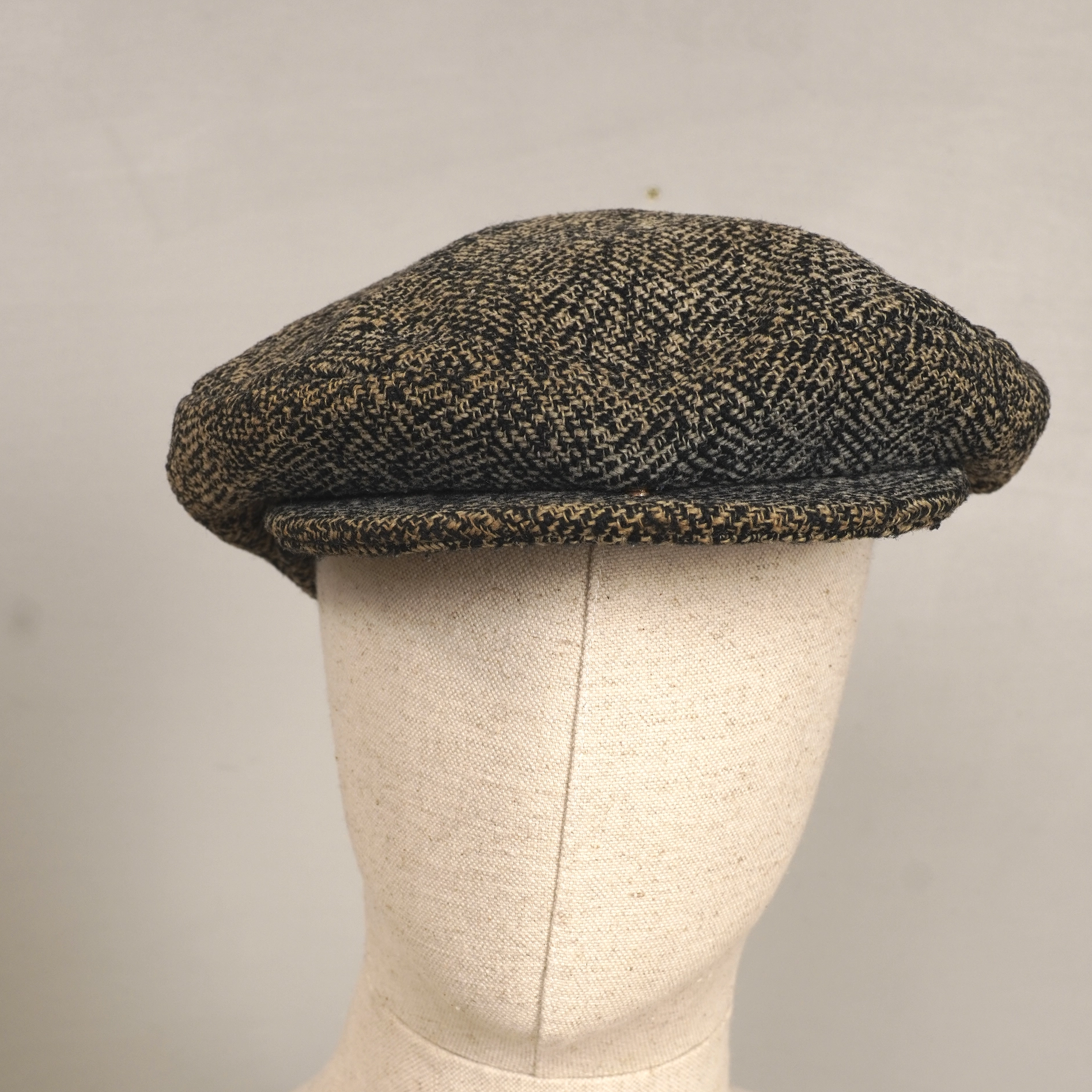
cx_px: 541
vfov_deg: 27.6
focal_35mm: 62
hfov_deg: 27.7
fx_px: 2213
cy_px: 711
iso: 250
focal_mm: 32
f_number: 8
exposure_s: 1/25
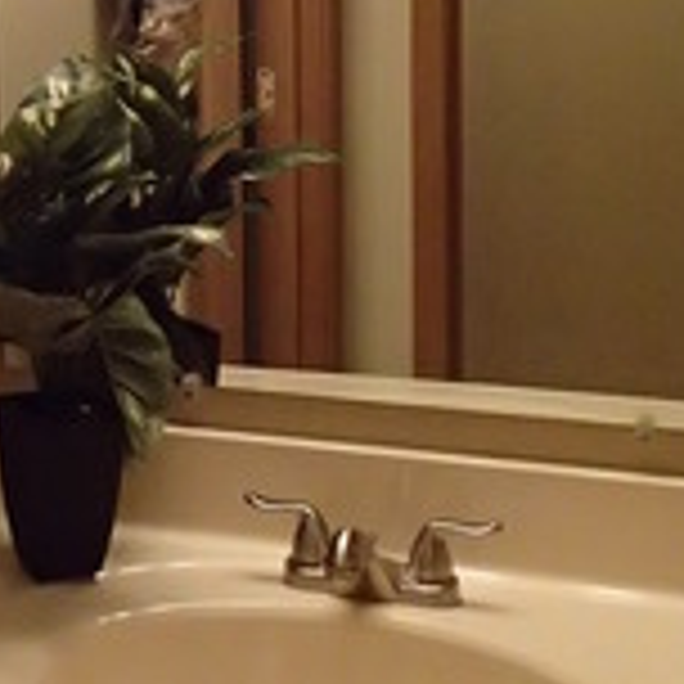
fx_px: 1744
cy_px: -4
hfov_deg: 21.3
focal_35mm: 78
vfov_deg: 21.4
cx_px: -32
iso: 1600
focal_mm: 5.14
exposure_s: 1/320
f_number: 2.2
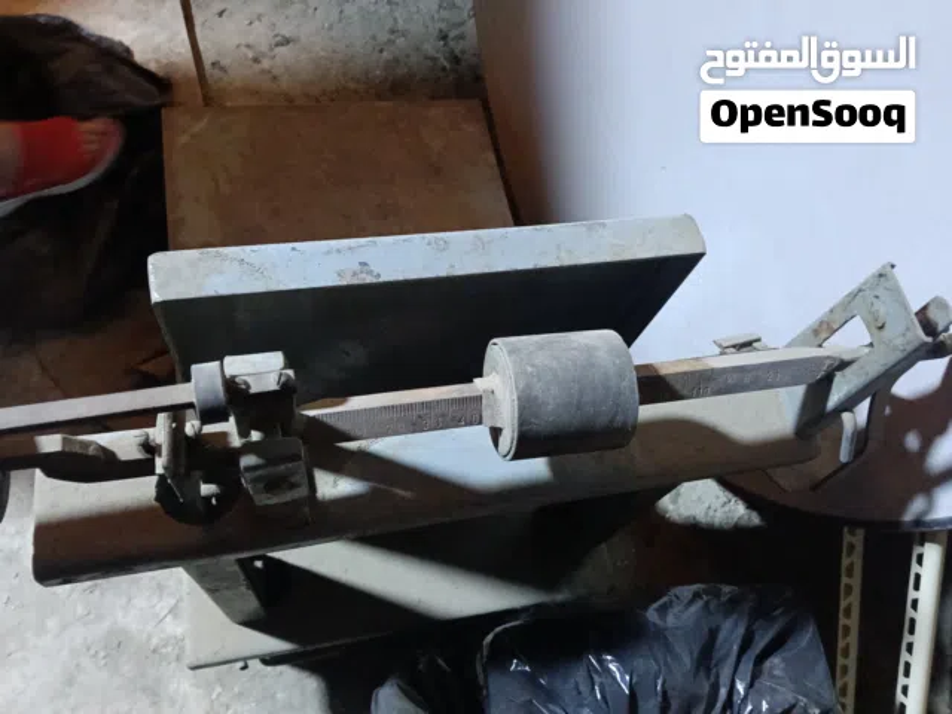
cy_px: 357
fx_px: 743
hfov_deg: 65.3
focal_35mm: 27
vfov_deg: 51.4
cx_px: 476
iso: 1600
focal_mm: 3.98
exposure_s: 1/16.7
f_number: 1.8
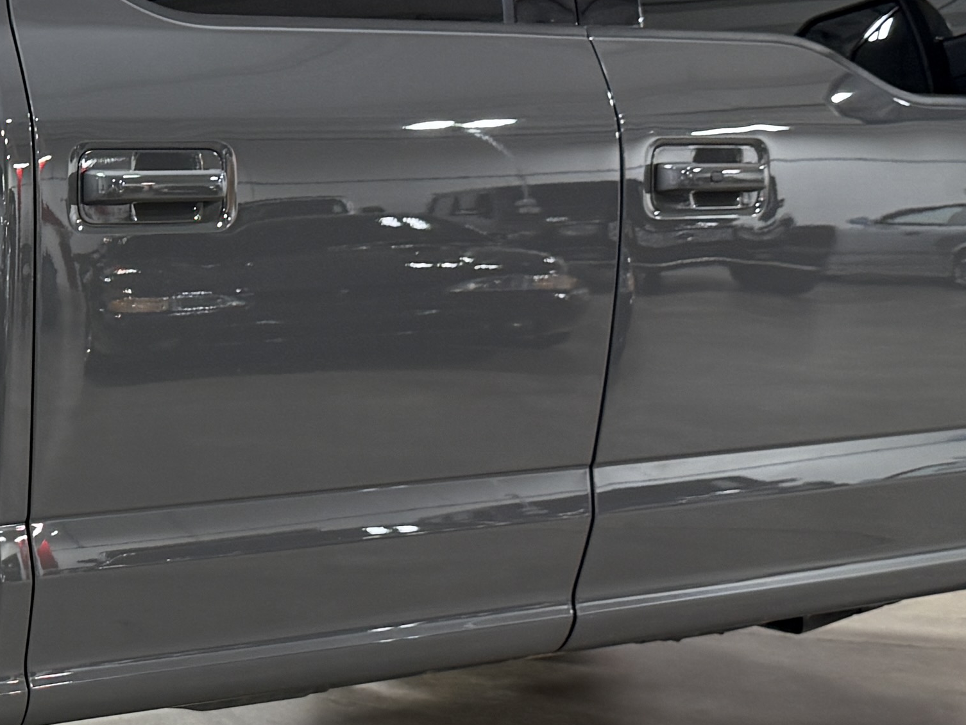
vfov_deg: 16.2
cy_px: 475
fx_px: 2540
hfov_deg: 19.9
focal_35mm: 91
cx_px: -273
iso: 125
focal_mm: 6.76
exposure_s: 1/60
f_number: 1.78
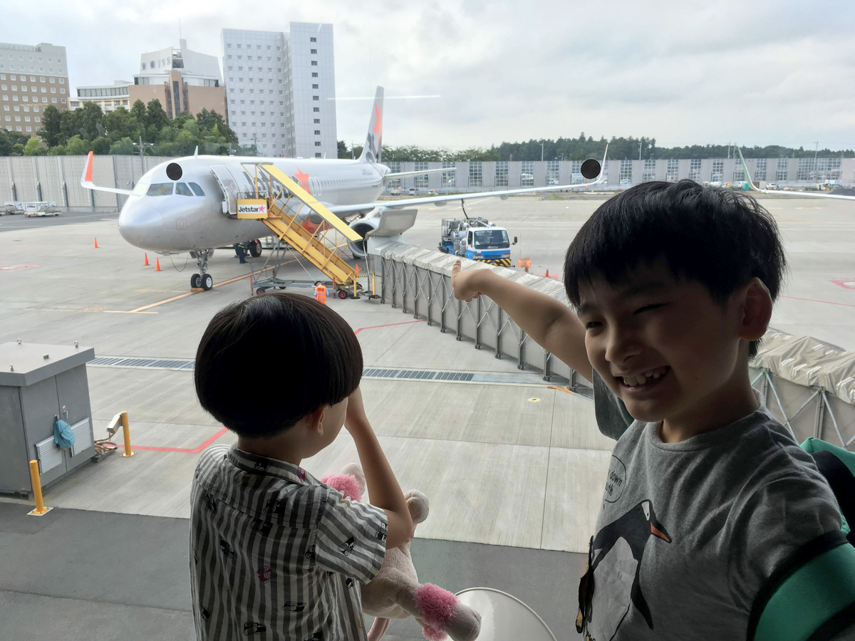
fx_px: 716
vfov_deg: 48.2
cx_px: 428
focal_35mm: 29
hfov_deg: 61.7
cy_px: 320
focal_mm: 4.15
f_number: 2.2
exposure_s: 1/582
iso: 25
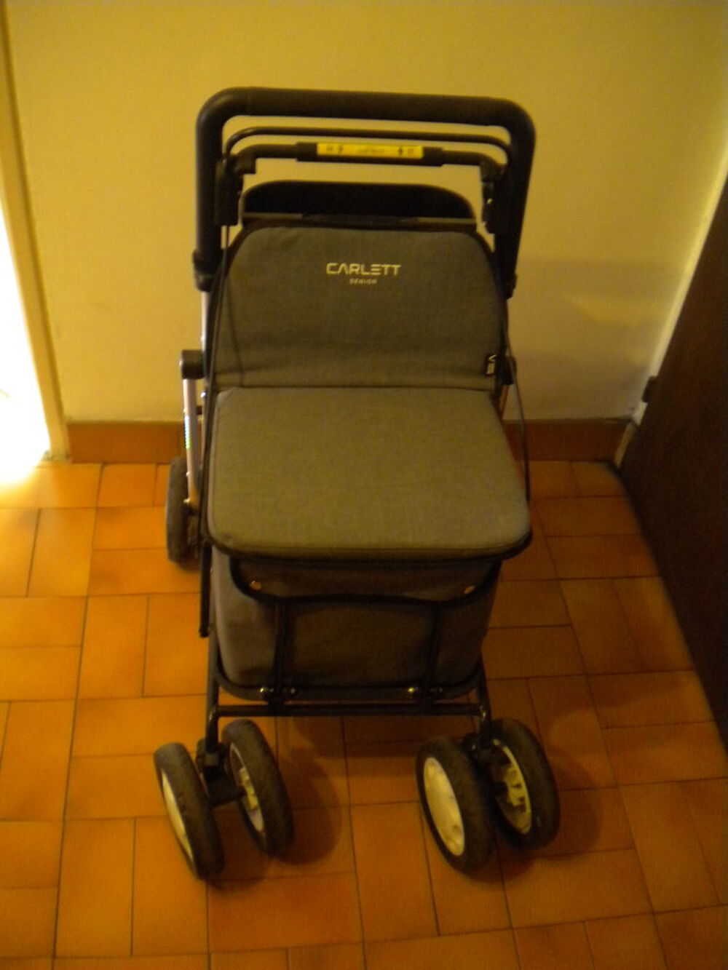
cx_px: 364
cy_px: 485
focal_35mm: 35
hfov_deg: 40.7
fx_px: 981
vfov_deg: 52.6
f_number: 3.1
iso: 400
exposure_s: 1/13.8
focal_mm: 6.3
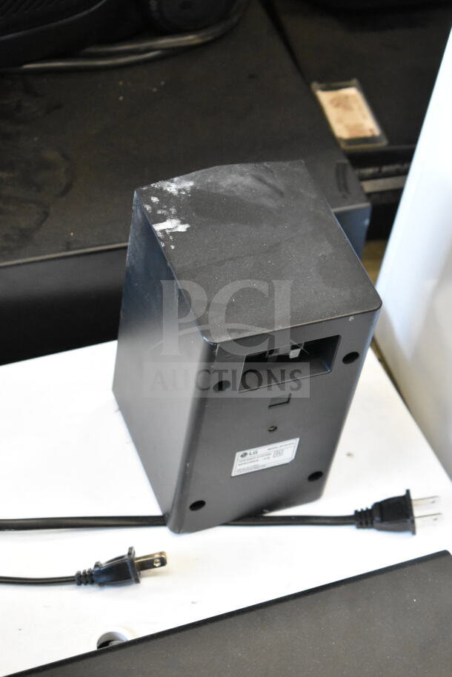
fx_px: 1552
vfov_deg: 24.6
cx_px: 226
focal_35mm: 82
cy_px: 338
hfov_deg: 16.6
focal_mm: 55
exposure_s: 1/100
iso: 5000
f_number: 5.6
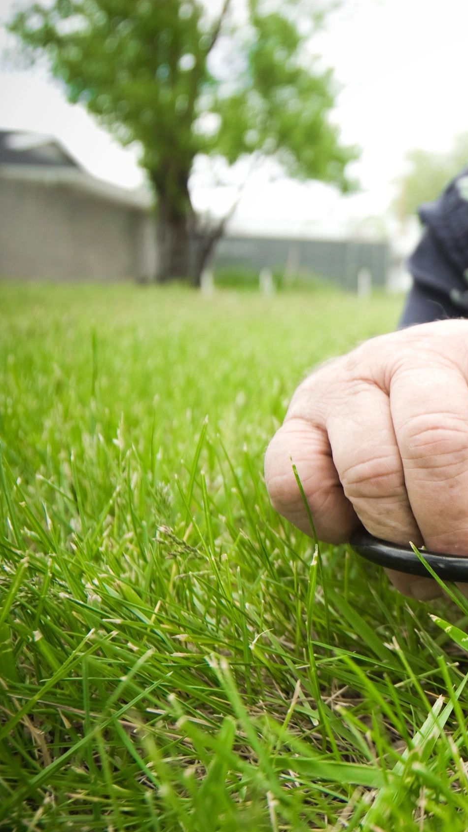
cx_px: 583
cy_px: 414
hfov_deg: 28.1
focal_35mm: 36
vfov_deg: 55.6
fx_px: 790
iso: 100
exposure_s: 1/125
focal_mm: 15
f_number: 3.5
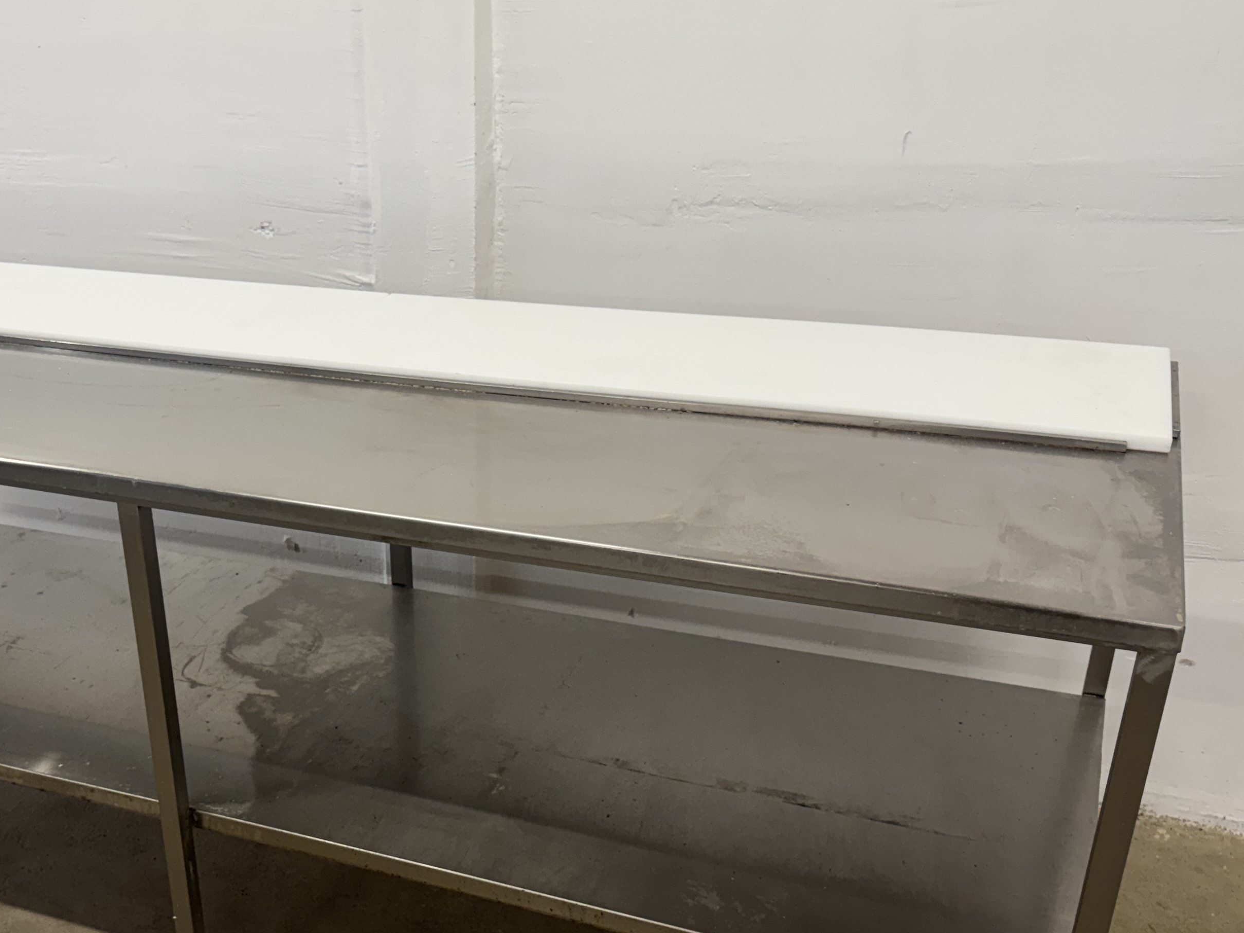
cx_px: 374
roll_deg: +2.9
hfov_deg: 45.8
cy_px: 644
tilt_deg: -28.2
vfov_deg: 35.5
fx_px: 1437
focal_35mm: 40
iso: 160
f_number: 1.78
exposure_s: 1/100
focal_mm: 6.76
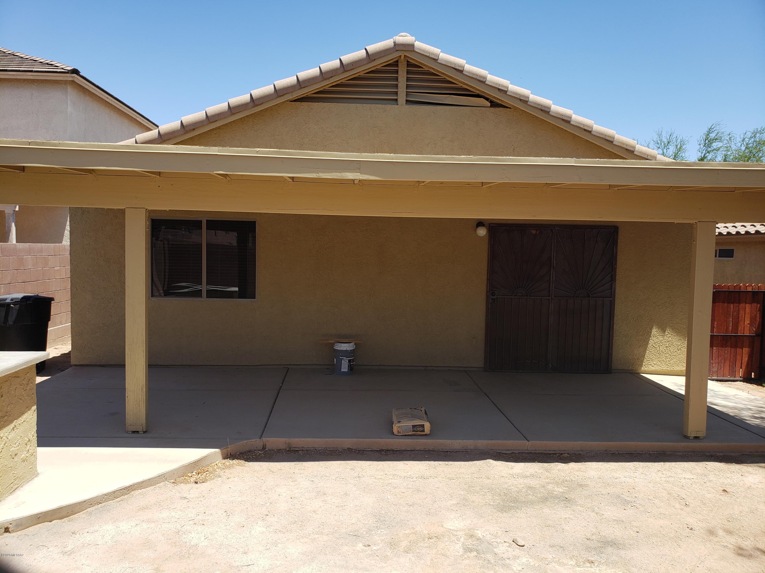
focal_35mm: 26
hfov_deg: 67.3
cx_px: 382
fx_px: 575
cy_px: 286
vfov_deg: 53.1
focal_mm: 4.3
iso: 50
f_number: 2.4
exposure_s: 1/909
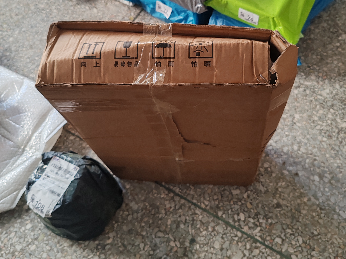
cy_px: 82
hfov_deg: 49.0
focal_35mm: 38
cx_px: 175
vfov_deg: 37.2
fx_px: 380
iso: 369
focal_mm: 6.12
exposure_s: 1/100
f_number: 1.9
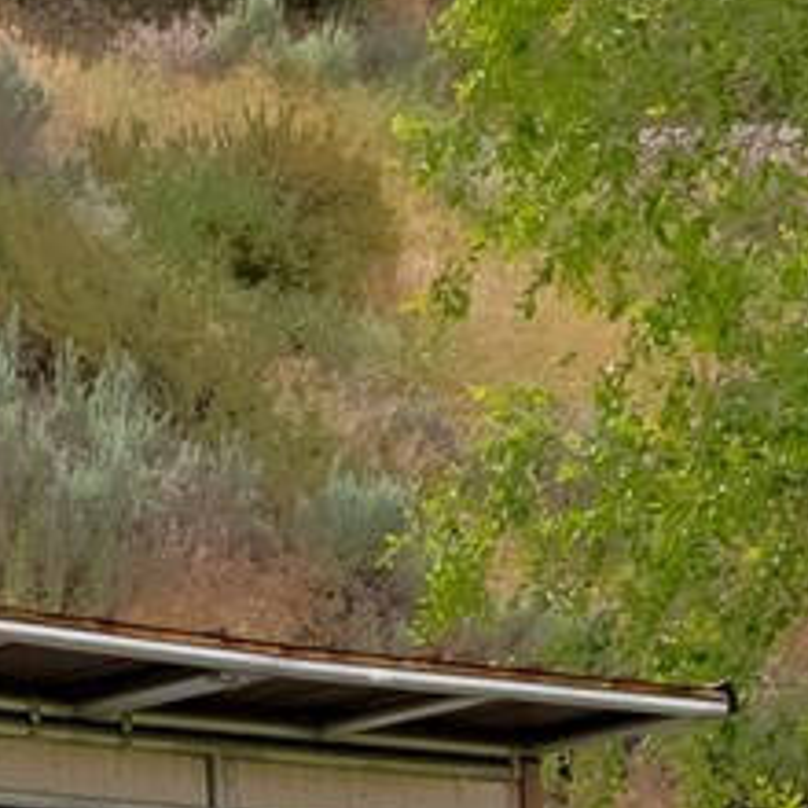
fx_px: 6047
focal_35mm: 229
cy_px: 698
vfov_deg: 7.6
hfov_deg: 7.3
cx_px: -986
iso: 100
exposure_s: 1/2000
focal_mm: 35
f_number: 5.6
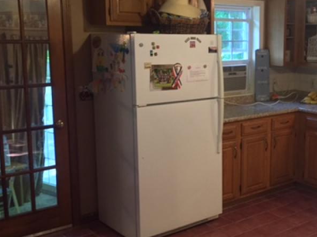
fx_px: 458
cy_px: 109
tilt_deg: -8.7
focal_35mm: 50
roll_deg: +0.0
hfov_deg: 37.1
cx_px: 244
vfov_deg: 29.1
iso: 250
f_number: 2.2
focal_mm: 4.15
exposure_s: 1/20
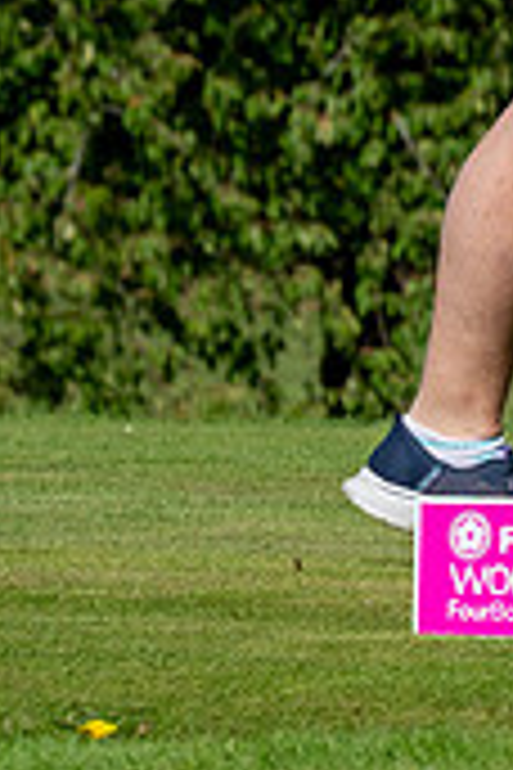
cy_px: -81
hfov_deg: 2.2
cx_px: 1282
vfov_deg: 3.4
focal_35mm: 611
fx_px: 13059
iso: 320
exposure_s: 1/1250
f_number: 9
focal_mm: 120
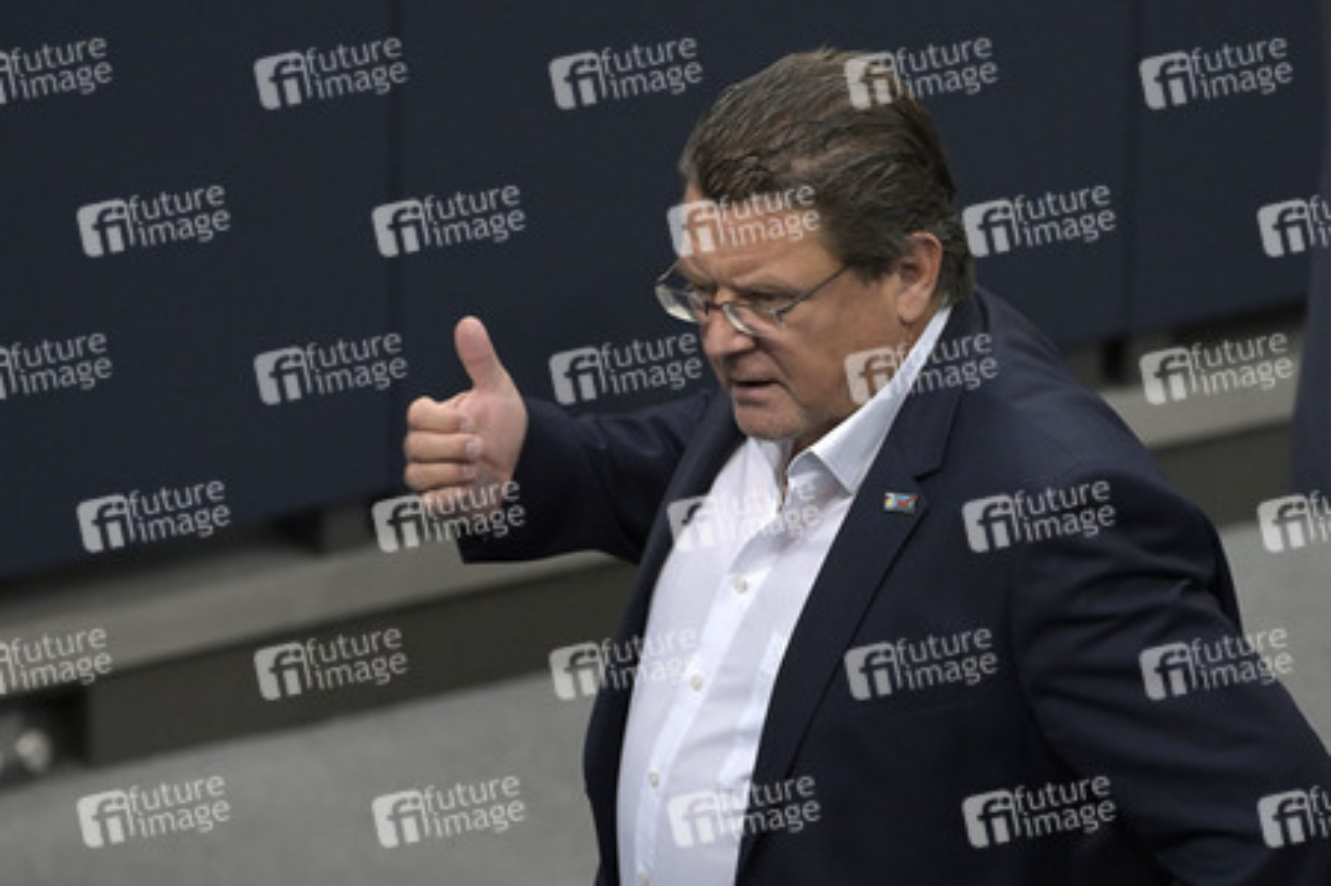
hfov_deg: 6.4
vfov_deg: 4.3
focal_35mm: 320
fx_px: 11822
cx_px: 666
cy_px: 443
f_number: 5.6
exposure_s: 1/320
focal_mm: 320
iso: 8000
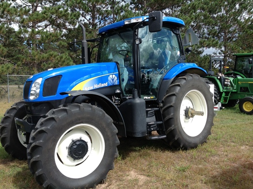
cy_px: 94
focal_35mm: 35
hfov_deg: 52.7
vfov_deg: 40.6
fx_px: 255
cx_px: 126
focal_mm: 4.28
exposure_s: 1/1043
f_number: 2.4
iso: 80
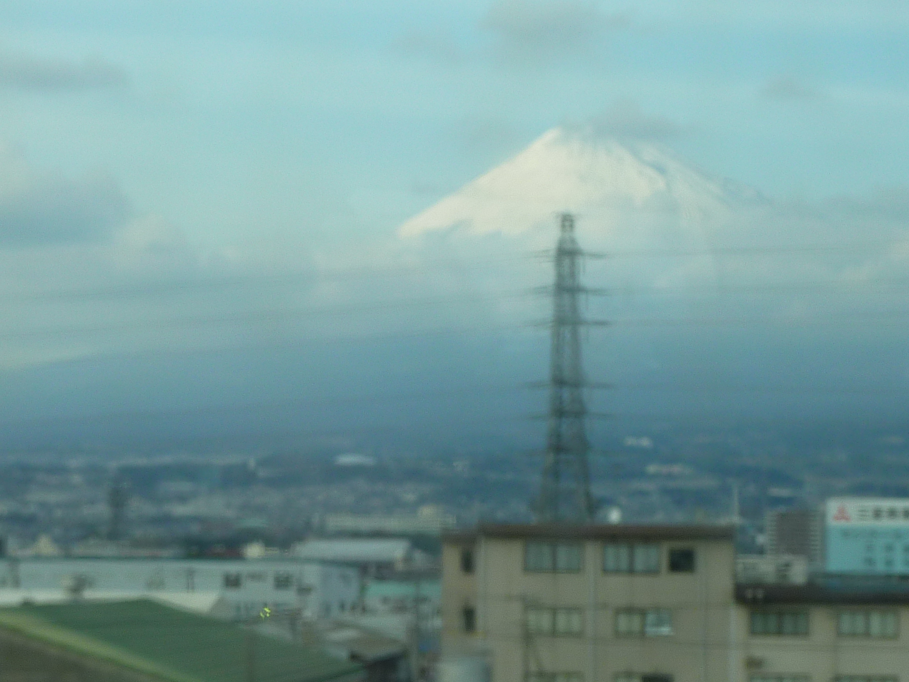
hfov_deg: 18.5
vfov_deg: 14.0
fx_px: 2784
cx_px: 454
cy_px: 341
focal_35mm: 106
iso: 80
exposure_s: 1/200
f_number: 3.9
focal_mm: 9.7
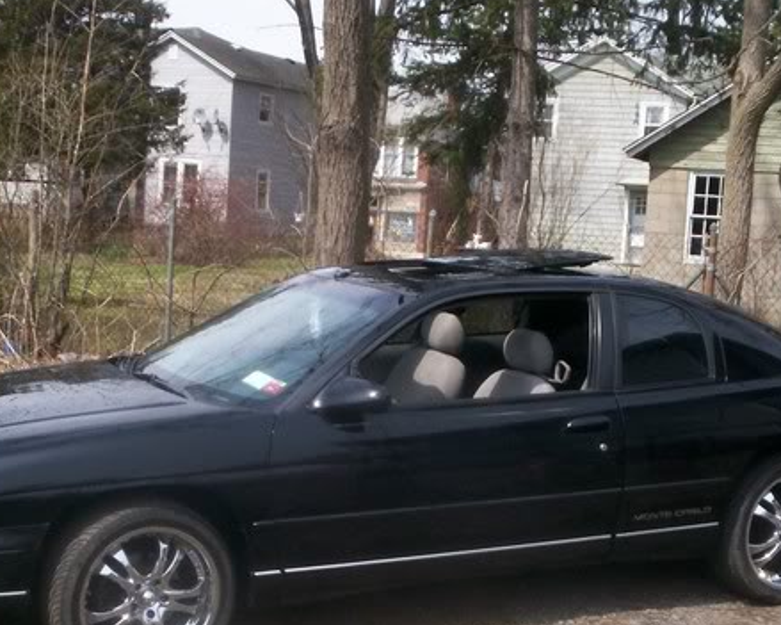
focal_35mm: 64
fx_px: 1479
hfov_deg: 29.6
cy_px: 429
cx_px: 402
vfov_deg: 23.7
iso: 100
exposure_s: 1/450
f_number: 4.5
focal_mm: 5.9
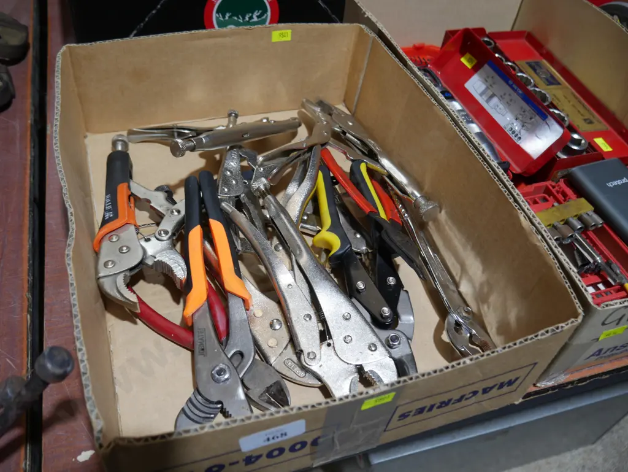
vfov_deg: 46.8
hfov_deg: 59.9
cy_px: 236
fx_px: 545
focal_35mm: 30
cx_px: 314
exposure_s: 1/60
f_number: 3.6
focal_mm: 15
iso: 250
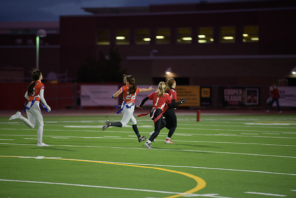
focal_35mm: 200
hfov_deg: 10.3
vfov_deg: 6.9
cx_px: 148
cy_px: 99
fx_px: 1645
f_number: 2.8
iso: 800
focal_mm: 200
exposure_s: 1/200
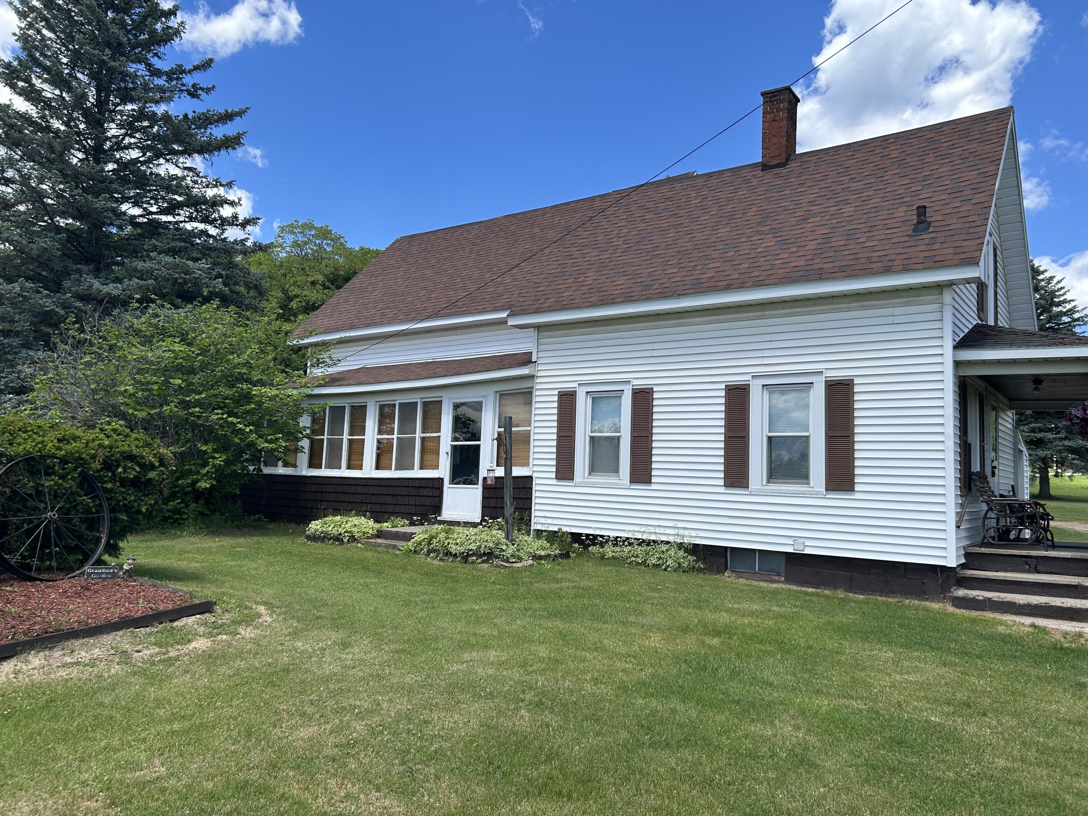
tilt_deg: +6.4
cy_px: 408
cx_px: 544
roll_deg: -2.0
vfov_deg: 53.1
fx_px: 817
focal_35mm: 26
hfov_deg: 67.3
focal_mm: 5.7
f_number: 1.5
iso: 50
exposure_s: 1/2695
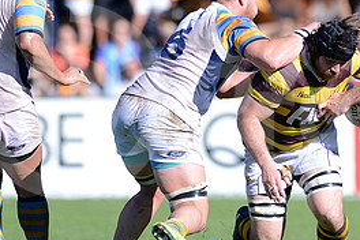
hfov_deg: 2.2
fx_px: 9209
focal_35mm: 921
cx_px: 303
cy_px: 103
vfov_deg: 1.5
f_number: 4
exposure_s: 1/1000
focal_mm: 420
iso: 200
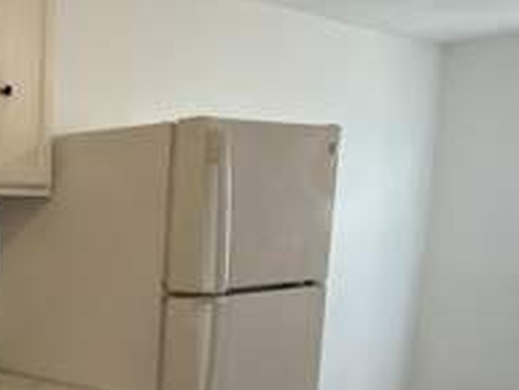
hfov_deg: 26.3
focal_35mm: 58
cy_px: 371
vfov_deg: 24.3
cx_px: -212
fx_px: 870
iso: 100
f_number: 2.2
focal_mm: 2.22
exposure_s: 1/30
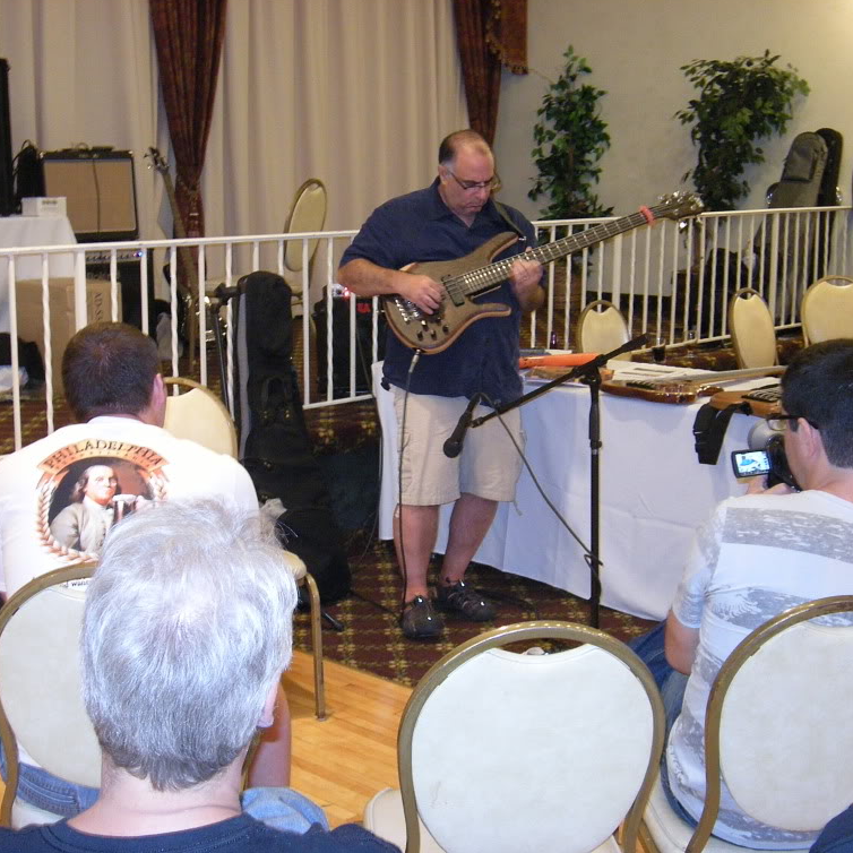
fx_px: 1505
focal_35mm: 54
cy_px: 429
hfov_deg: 31.6
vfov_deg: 31.6
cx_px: 393
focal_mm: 7.5
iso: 400
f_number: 3.5
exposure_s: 1/10.6
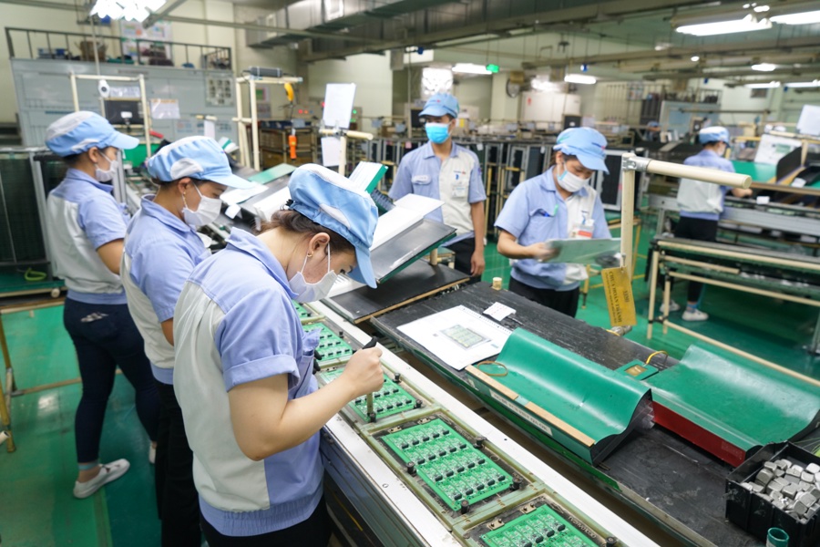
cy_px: 274
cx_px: 410
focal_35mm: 24
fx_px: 547
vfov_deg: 53.1
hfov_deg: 73.7
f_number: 4.5
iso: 2000
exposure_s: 1/80
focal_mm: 24
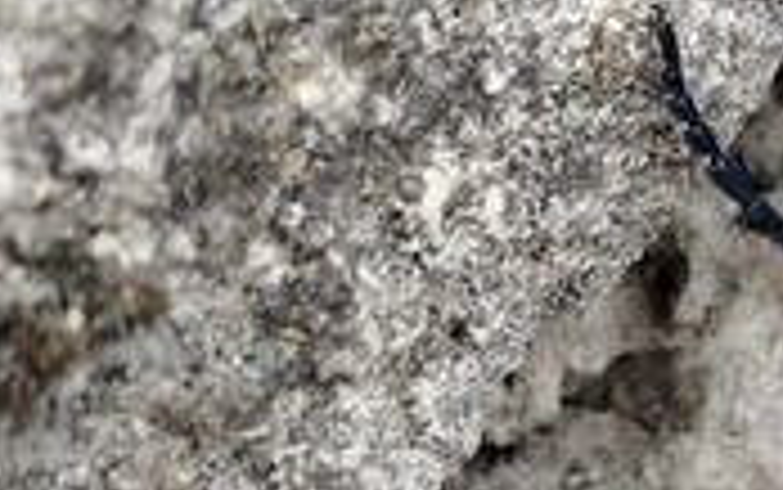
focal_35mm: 358
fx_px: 7644
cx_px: 968
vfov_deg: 3.7
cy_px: 494
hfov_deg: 5.8
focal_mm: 6.19
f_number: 1.65
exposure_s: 1/100
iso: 125
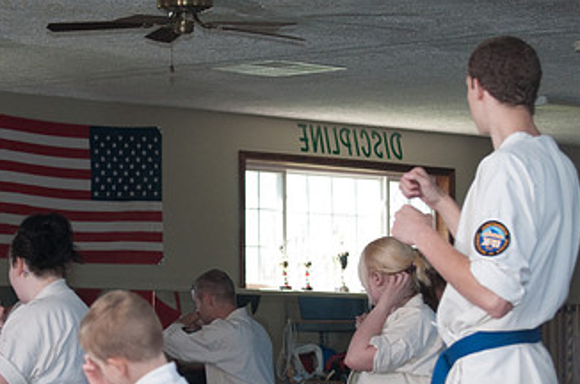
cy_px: 339
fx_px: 3007
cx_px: 222
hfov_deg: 11.0
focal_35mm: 187
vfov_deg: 7.3
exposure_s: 1/200
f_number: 4.5
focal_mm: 70
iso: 800
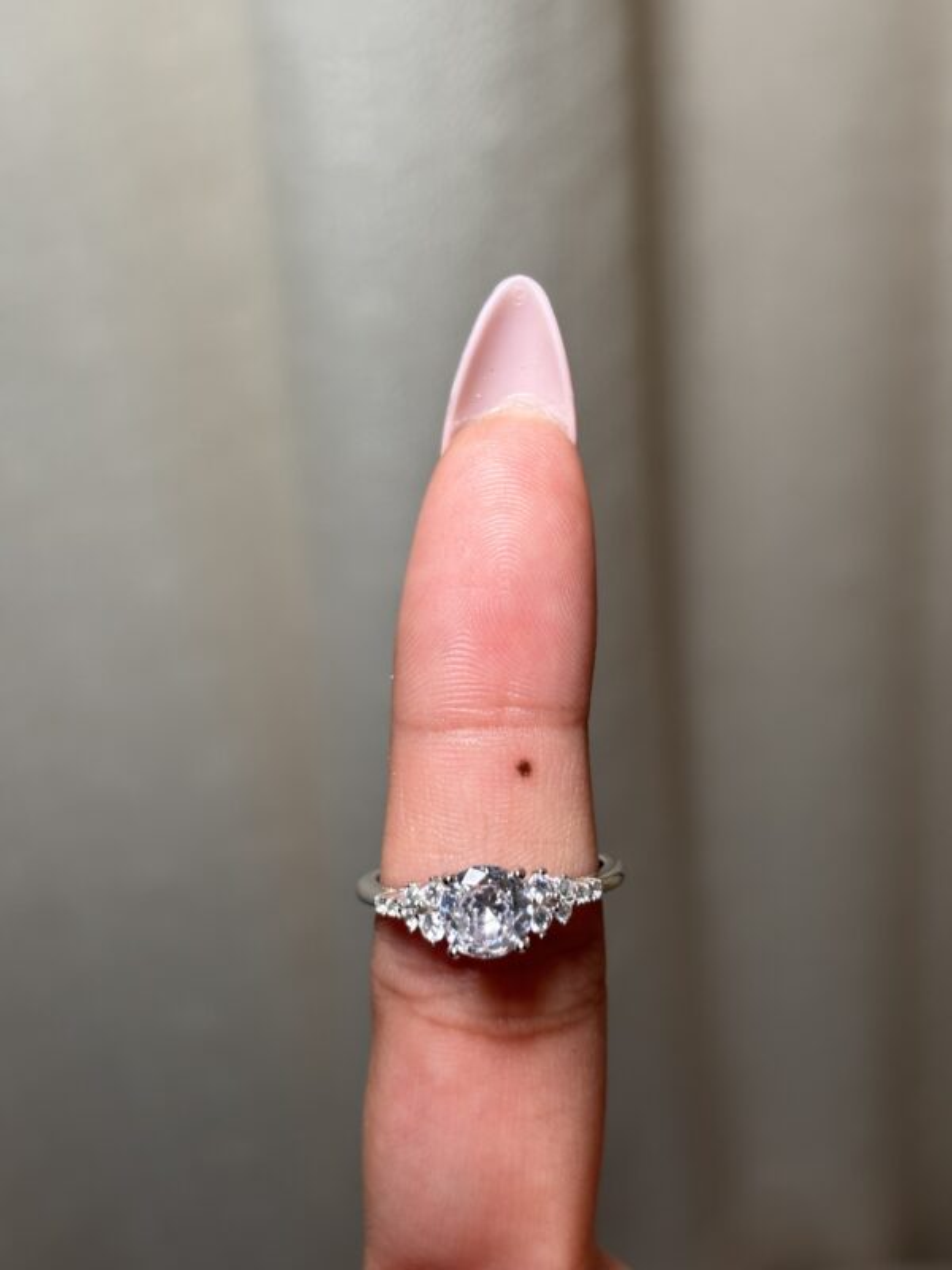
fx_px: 1907
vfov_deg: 36.8
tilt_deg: -40.4
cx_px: 476
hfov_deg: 28.0
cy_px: 635
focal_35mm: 52
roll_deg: +7.0
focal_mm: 5.96
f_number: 1.6
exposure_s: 1/106
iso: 50
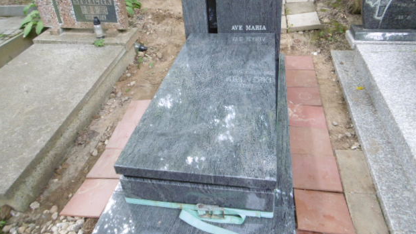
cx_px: 212
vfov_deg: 42.4
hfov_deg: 69.8
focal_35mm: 27
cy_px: 82
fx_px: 298
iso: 250
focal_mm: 4.3
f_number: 3.1
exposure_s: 1/60
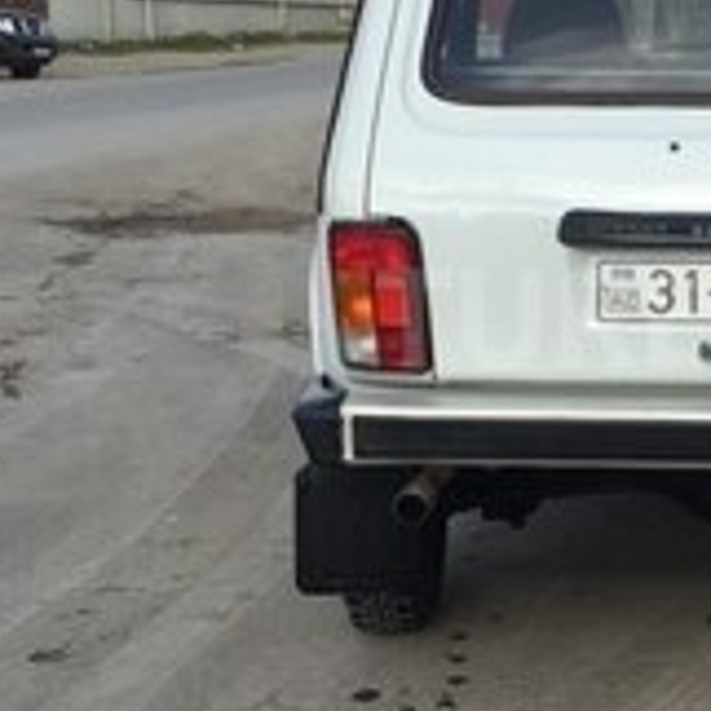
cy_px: 318
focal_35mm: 79
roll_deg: -0.9
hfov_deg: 21.2
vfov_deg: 21.9
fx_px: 1836
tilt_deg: -7.7
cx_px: 715
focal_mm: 4.15
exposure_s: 1/1014
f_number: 2.2
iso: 32
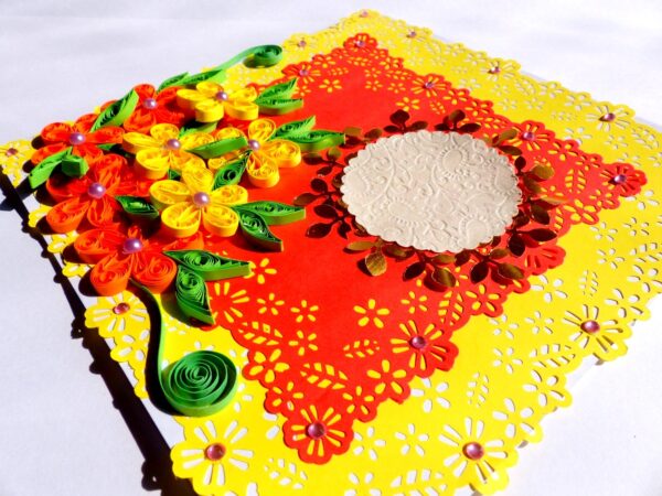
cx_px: 331
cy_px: 248
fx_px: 478
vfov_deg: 54.9
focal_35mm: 25
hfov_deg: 69.4
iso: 100
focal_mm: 4.5
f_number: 4.5
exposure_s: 1/1300
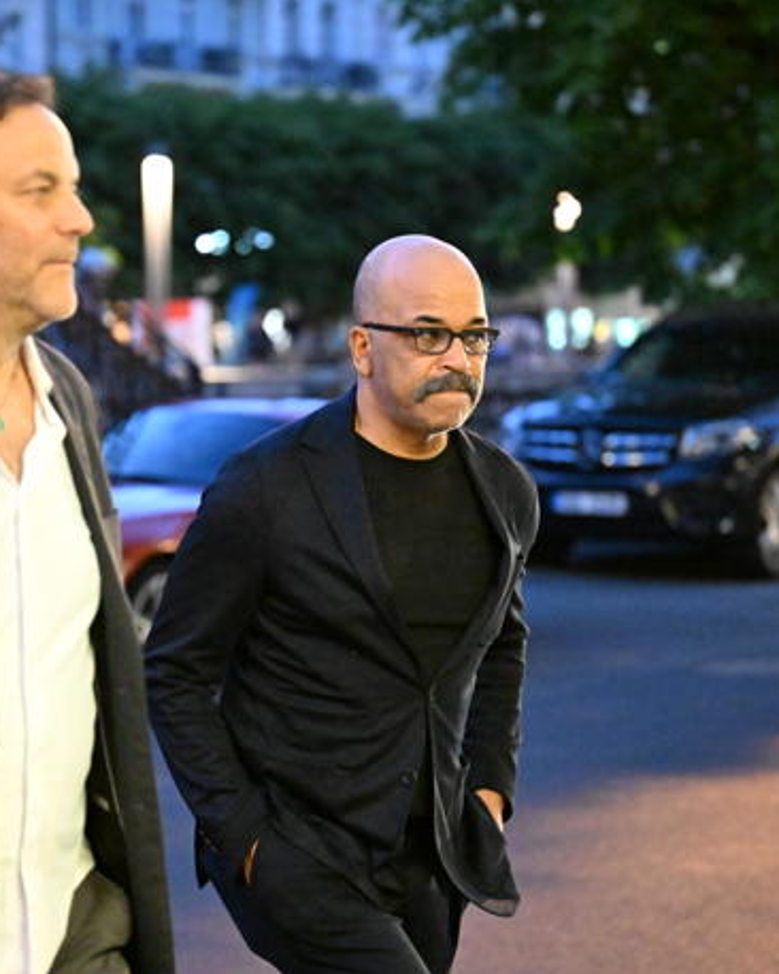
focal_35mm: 99
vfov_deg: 19.4
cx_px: 245
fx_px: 2855
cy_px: 487
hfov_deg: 15.5
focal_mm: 70
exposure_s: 1/160
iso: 25600
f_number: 2.8
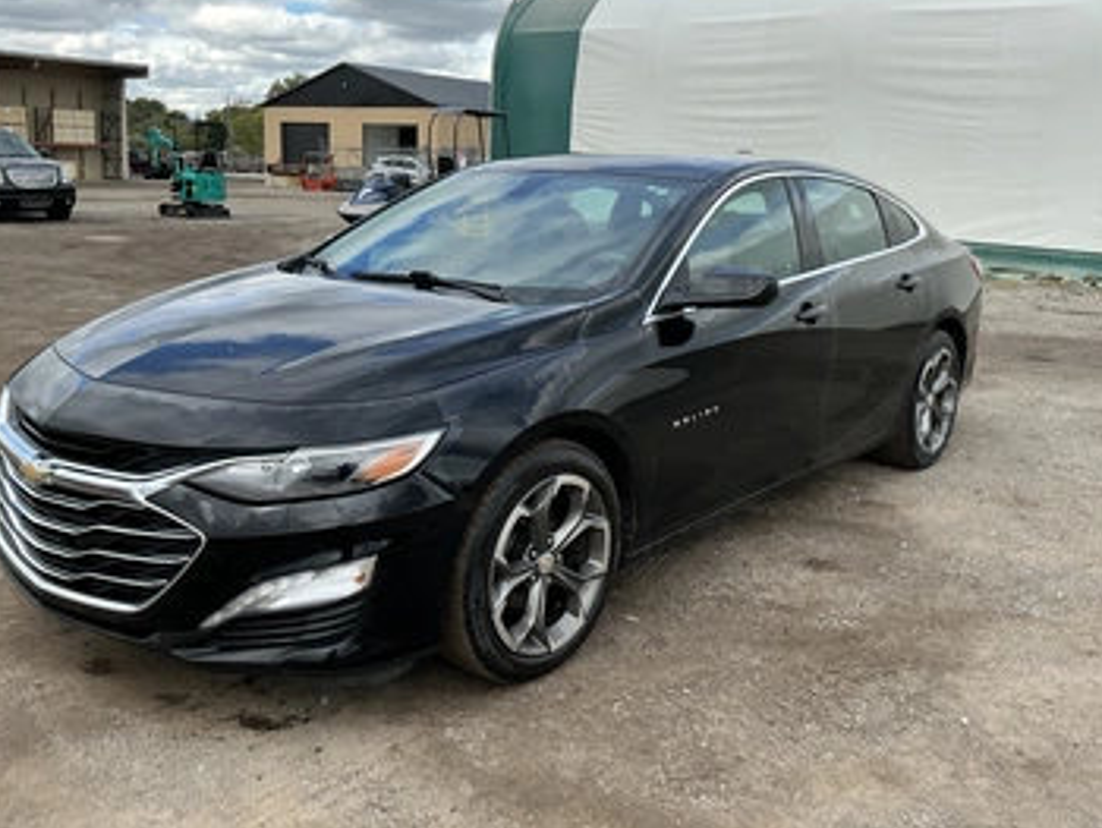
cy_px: 375
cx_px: 513
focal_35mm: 32
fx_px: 1019
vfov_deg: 44.2
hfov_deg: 56.7
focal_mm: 3
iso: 25
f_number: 1.8
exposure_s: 1/749
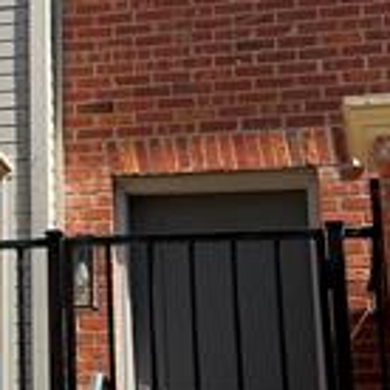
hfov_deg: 14.2
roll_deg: -1.6
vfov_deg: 14.7
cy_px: 127
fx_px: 1504
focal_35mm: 118
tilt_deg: +16.4
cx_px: -124
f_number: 1.78
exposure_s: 1/2232
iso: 80
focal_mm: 6.76
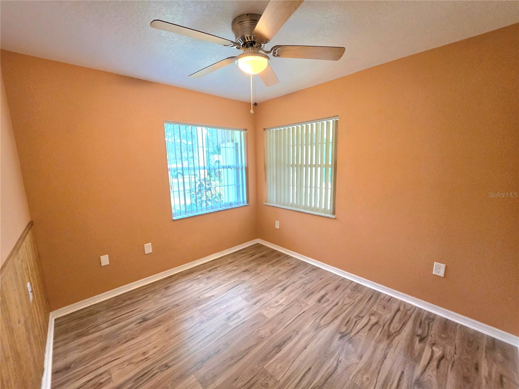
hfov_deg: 106.2
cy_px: 194
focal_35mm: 13
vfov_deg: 89.9
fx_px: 195
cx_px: 260
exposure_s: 1/101
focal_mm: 2.2
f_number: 1.9
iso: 320
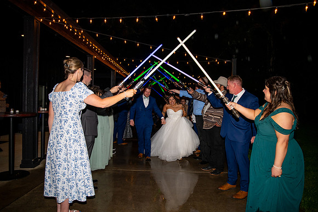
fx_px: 239
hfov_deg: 67.4
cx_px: 159
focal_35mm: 27
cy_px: 106
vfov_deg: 48.0
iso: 640
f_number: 4
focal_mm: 27
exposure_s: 1/320
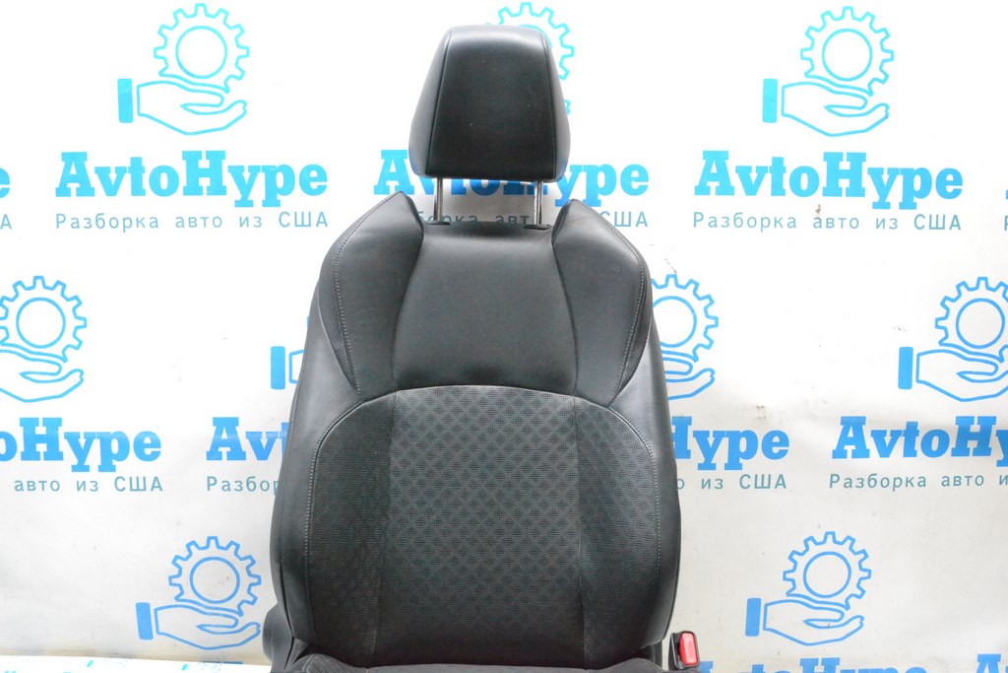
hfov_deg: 57.2
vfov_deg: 40.0
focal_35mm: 33
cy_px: 336
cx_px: 504
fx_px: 924
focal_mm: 22
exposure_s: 1/100
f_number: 9
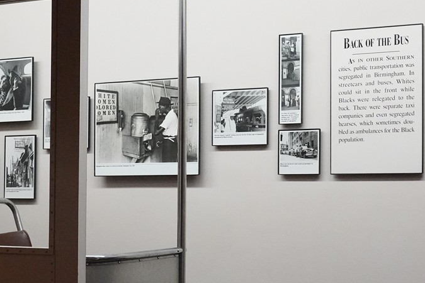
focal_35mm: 83
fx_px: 980
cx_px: 246
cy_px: 179
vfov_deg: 16.4
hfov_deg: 24.4
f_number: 8
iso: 8000
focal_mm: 28
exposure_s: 1/100
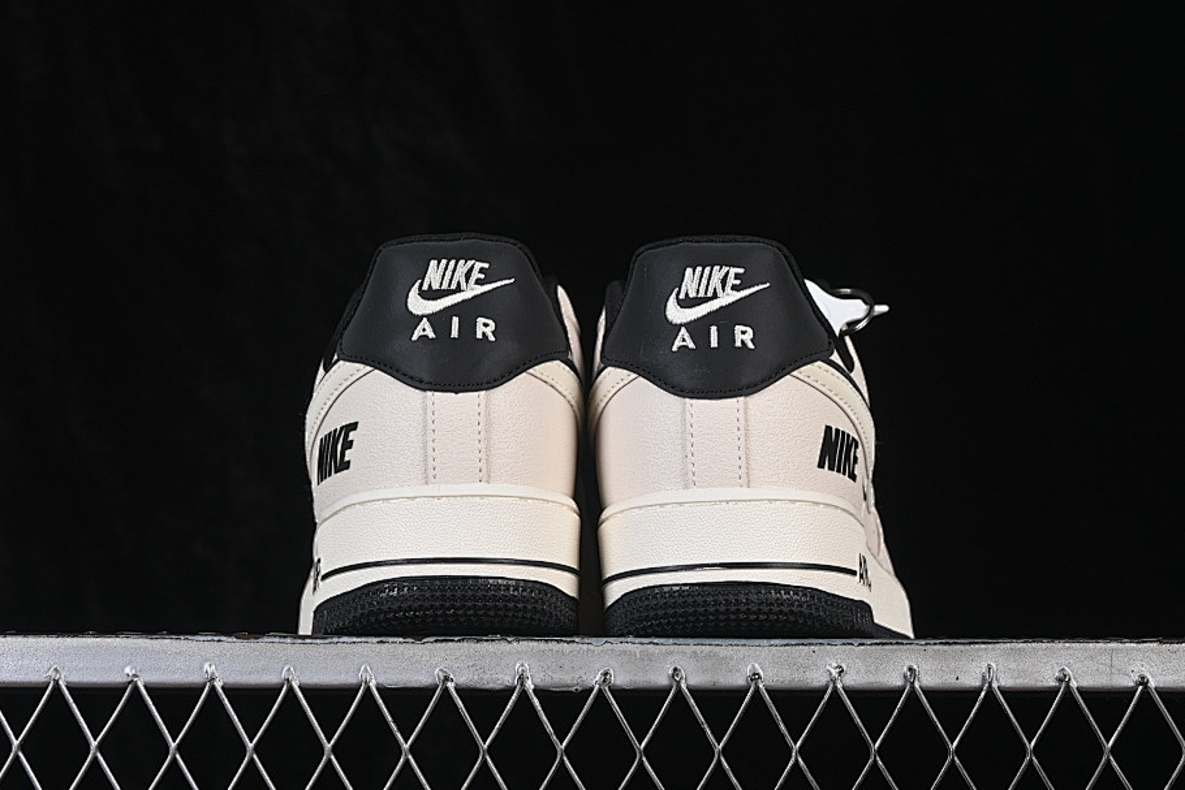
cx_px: 596
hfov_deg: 22.9
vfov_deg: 15.4
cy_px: 342
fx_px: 2930
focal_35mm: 89
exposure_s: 1/80
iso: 160
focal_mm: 50
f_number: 8
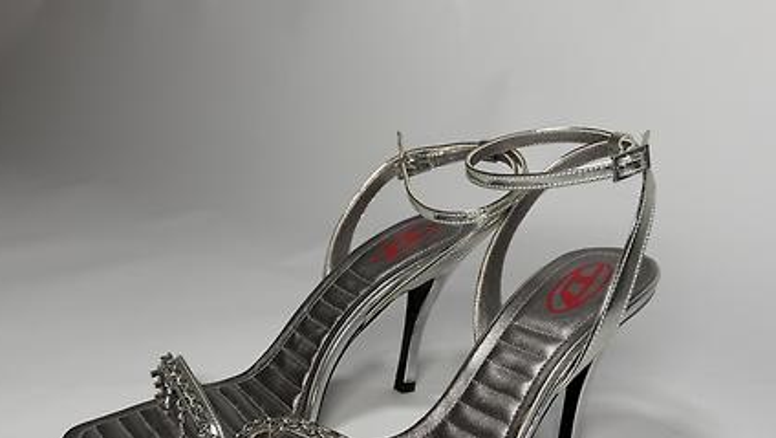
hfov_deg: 54.0
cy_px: 284
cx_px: 399
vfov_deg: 31.8
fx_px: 762
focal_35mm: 37
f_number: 1.78
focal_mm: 6.76
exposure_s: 1/524
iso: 80
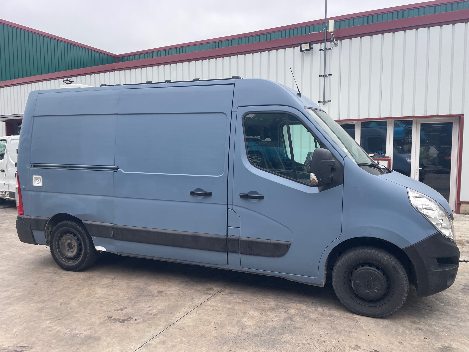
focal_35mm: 26
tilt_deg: -3.9
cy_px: 176
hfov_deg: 67.3
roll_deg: +1.8
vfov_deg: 53.1
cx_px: 234
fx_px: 352
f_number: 1.6
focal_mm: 4.2
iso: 32
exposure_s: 1/515
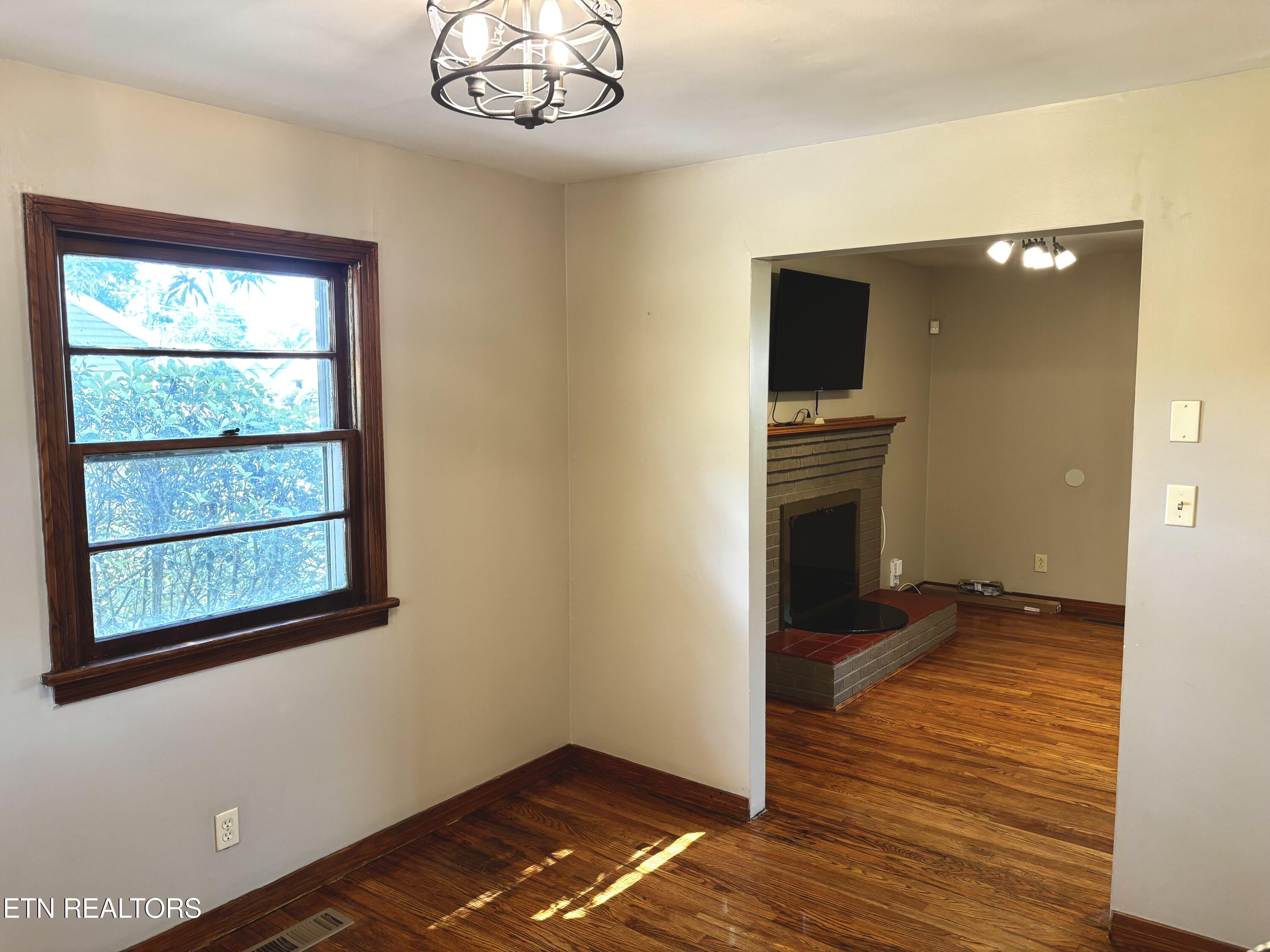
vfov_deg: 53.1
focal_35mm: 26
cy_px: 476
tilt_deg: -6.6
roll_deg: +0.0
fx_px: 954
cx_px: 635
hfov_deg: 67.3
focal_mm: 5.96
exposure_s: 1/60
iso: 125
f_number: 1.6
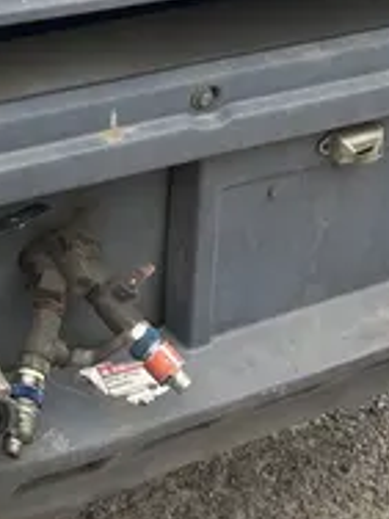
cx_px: 52
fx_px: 1633
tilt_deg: -16.9
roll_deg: -2.5
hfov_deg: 13.5
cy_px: -316
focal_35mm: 109
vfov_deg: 16.1
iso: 32
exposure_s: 1/501
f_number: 1.8
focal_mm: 3.99
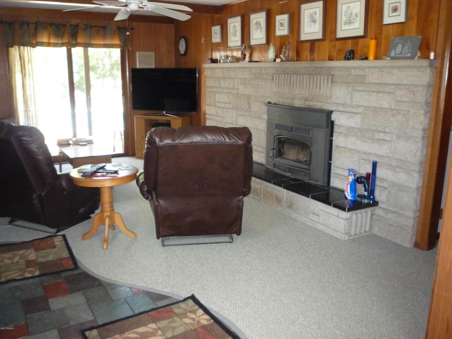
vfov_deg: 44.2
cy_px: 170
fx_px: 418
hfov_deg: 56.8
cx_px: 226
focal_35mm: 32
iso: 400
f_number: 3.3
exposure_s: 1/30
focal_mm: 5.2
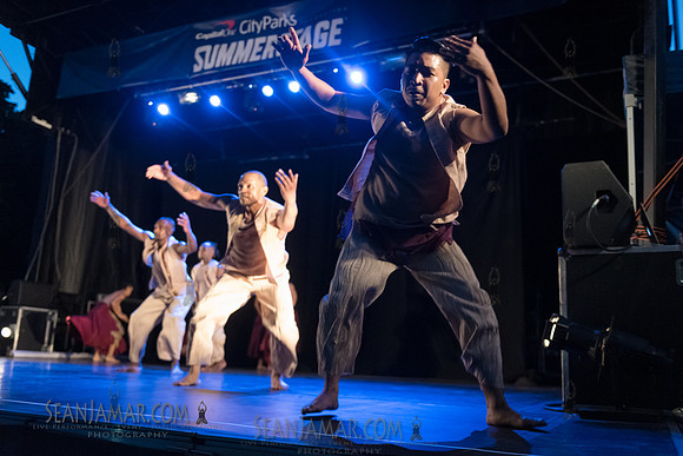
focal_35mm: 32
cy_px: 228
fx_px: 607
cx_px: 342
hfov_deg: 58.7
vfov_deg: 41.1
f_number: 2.8
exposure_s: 1/250
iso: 5000
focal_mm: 32
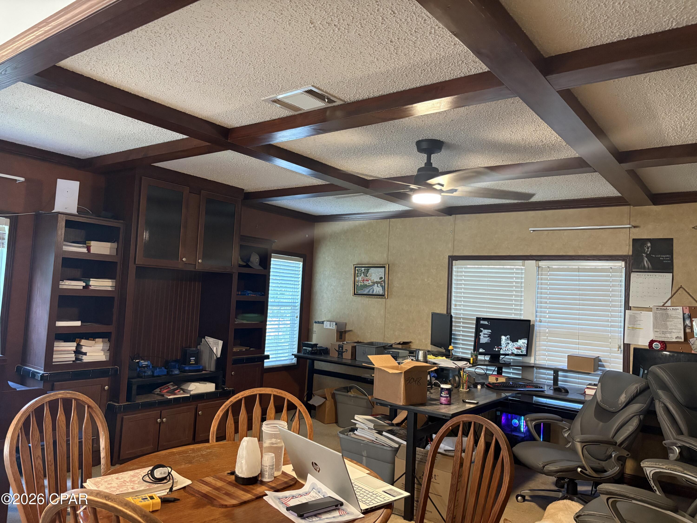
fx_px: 524
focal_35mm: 26
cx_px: 348
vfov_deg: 53.1
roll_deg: -2.7
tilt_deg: +3.6
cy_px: 262
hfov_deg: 67.3
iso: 400
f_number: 1.6
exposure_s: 1/60
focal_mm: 5.96
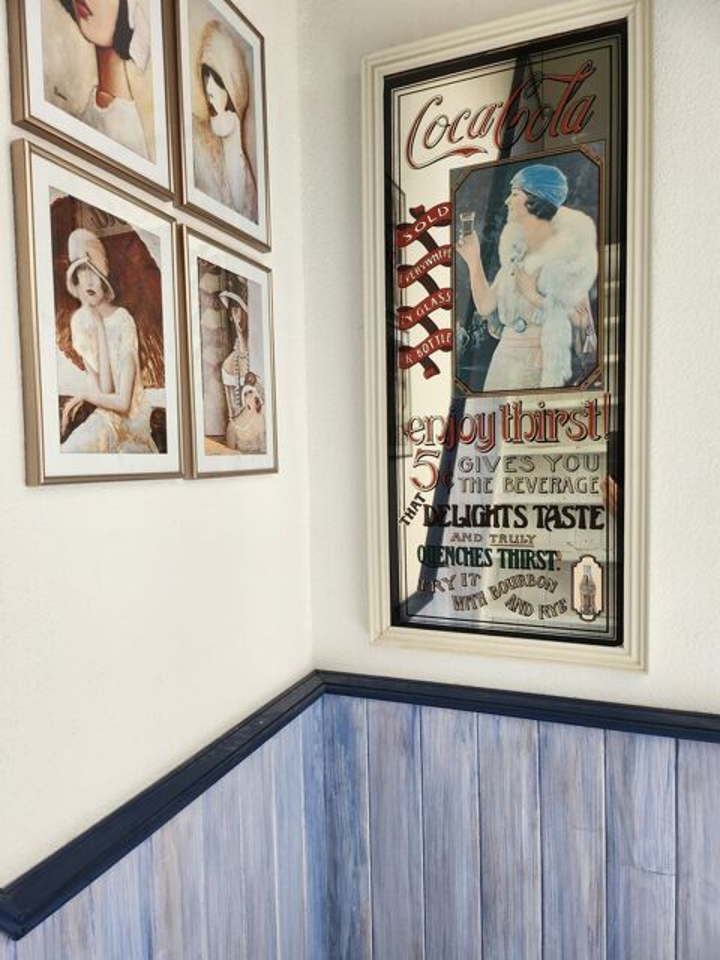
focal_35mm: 24
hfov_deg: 56.8
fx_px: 666
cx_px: 360
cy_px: 480
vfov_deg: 71.6
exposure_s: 1/180
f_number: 1.8
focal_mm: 5
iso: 200
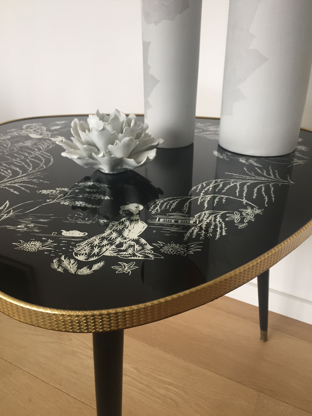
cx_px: 156
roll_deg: +0.1
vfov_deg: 61.7
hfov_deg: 48.2
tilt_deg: -27.3
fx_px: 349
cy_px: 208
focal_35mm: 29
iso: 50
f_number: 2.2
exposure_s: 1/33
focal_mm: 4.15
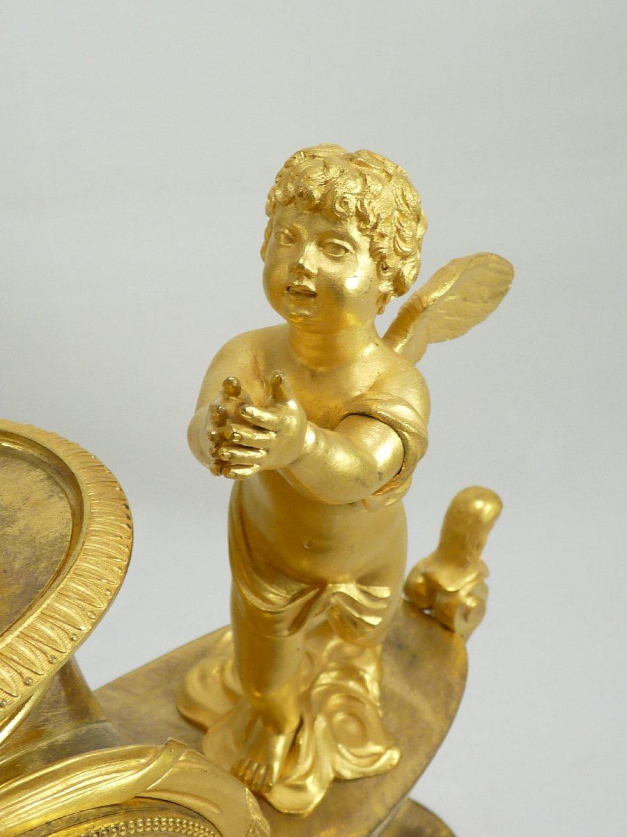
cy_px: 418
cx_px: 314
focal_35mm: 48
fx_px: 1159
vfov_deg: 39.7
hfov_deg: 30.3
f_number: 2.8
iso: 125
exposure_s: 1/30
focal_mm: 4.8
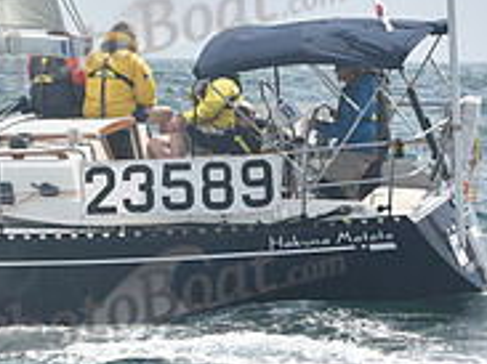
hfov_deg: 9.1
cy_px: -70
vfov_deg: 6.9
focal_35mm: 213
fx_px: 2995
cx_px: -165
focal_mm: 70
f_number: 11
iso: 320
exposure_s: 1/800
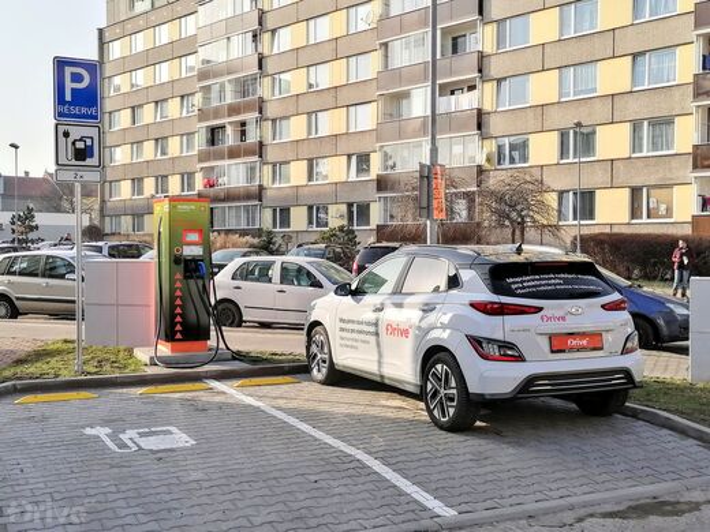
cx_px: 355
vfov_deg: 32.9
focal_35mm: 44
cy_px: 266
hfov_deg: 42.9
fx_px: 902
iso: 50
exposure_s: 1/1163
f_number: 1.8
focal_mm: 5.3
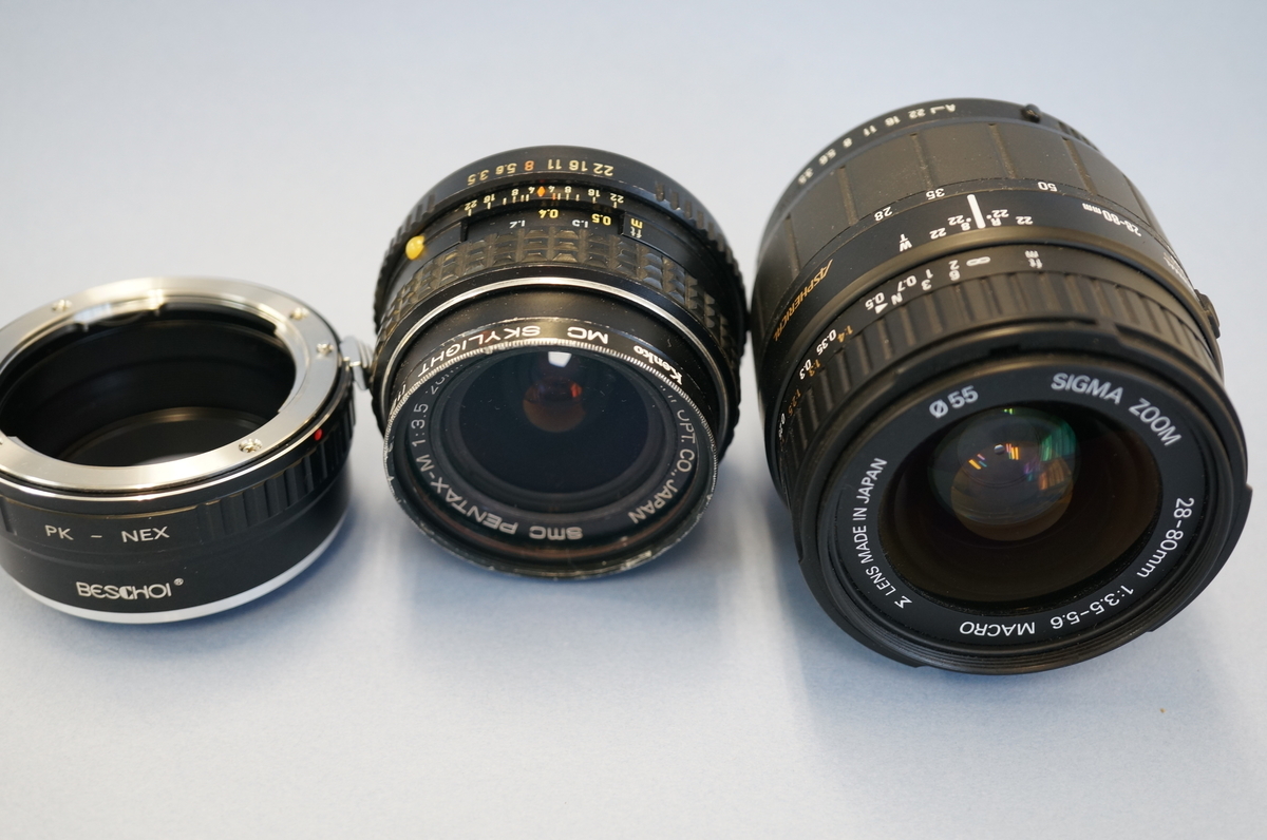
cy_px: 420
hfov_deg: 43.7
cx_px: 634
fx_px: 1581
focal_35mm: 45
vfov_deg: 29.8
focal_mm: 30
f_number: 4.5
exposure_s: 1/25
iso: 400
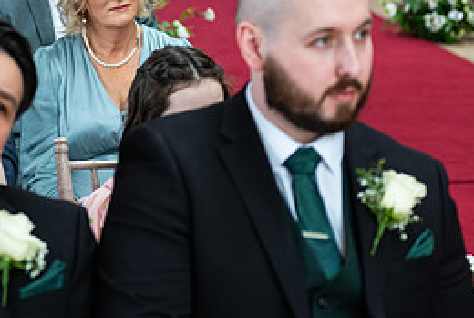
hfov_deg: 13.1
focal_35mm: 156
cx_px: 115
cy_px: -23
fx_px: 2056
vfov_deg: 8.8
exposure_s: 1/200
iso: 400
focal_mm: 70
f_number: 3.5
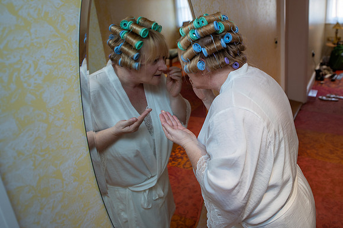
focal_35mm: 30
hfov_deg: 61.0
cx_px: 215
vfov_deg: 43.1
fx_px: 286
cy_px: 85
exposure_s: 1/100
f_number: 2.8
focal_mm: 24
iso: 200
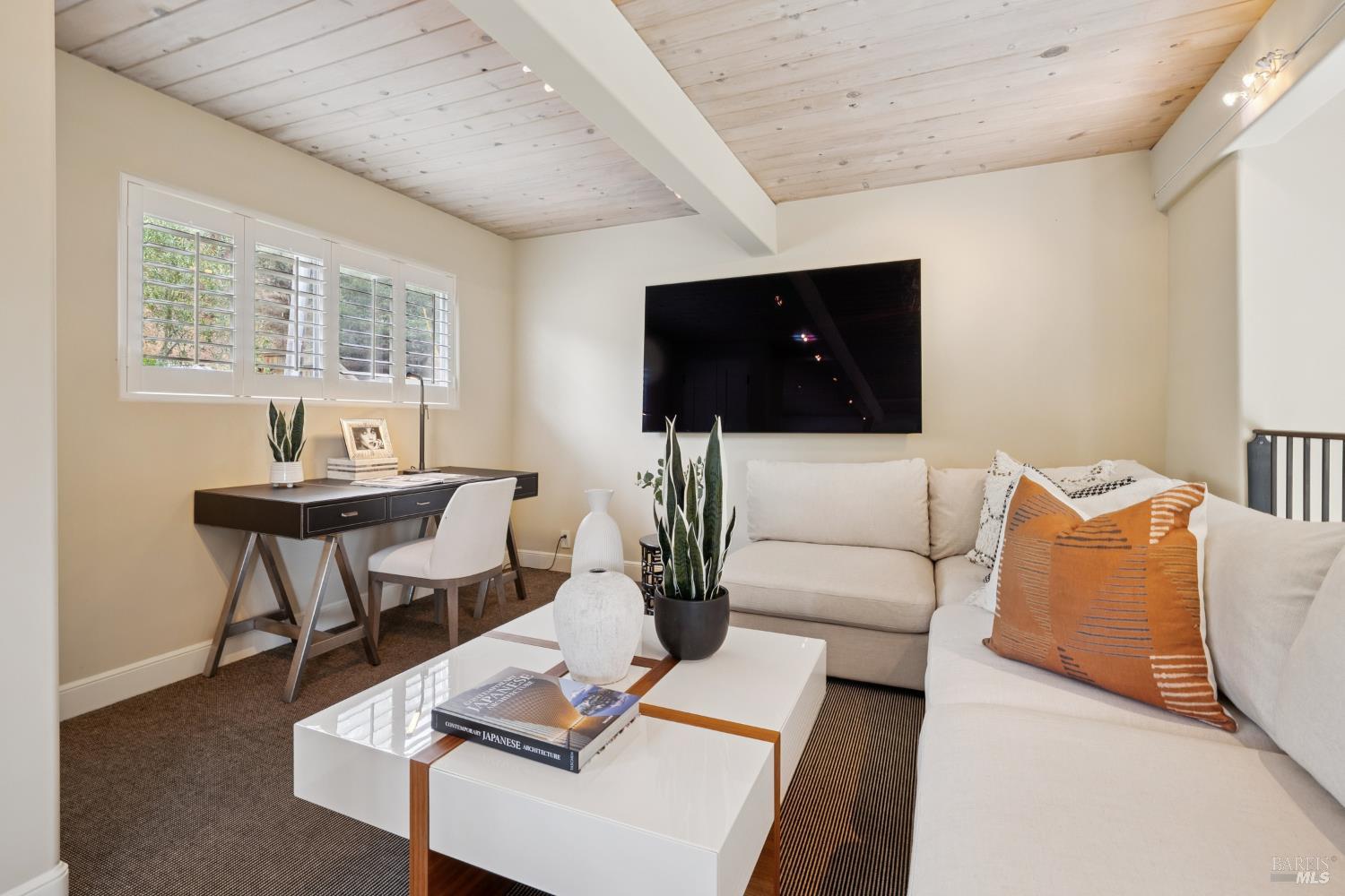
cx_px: 672
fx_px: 560
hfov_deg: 100.4
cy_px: 448
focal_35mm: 15
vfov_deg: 77.3
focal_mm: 15
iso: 640
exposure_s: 1/15
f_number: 8
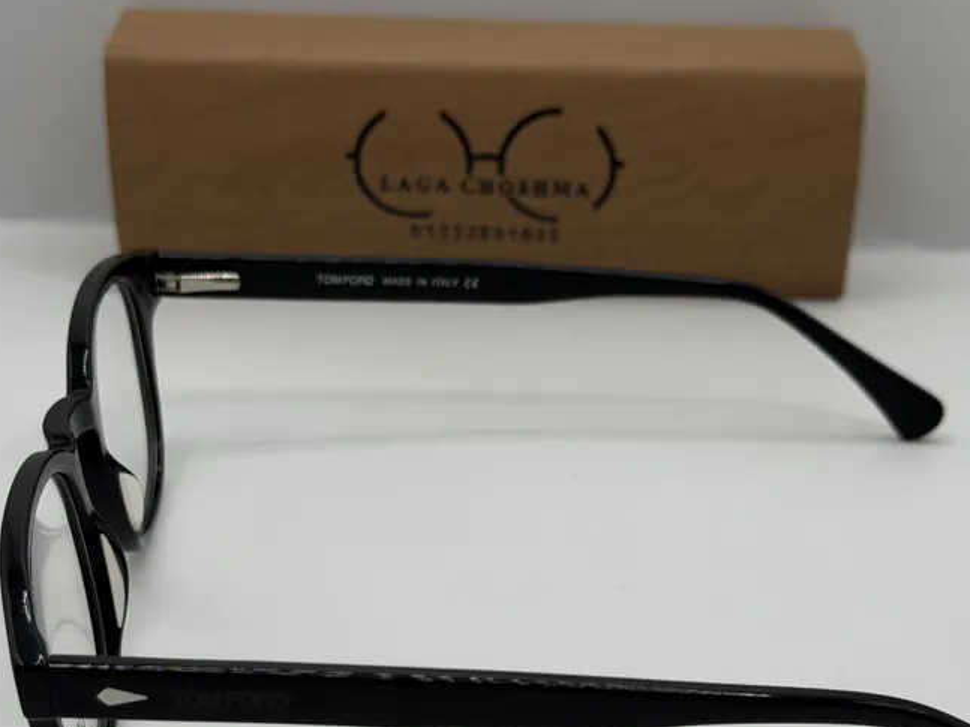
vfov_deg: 19.2
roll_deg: -0.5
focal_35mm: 76
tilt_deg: -28.2
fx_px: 2129
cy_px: 570
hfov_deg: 25.7
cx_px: 517
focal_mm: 6.76
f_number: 1.78
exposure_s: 1/762
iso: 80
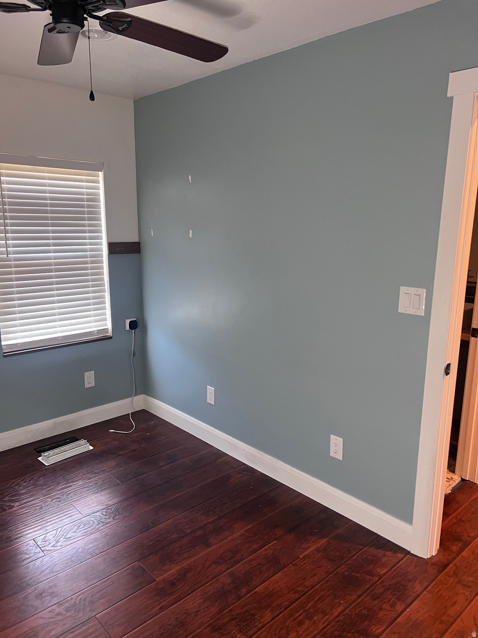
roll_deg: -0.4
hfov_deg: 53.1
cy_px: 319
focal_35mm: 26
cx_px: 239
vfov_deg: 67.3
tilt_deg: -9.7
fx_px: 479
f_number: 1.5
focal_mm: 5.7
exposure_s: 1/60
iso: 320
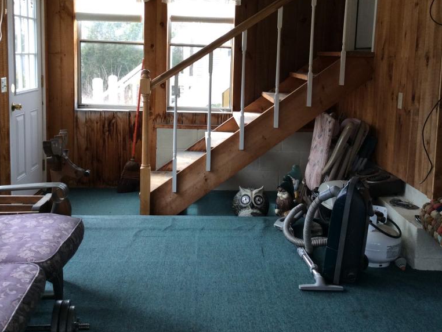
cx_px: 238
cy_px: 125
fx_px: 549
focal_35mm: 43
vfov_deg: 33.5
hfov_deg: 43.8
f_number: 2.4
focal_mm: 3.3
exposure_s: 1/120
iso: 50
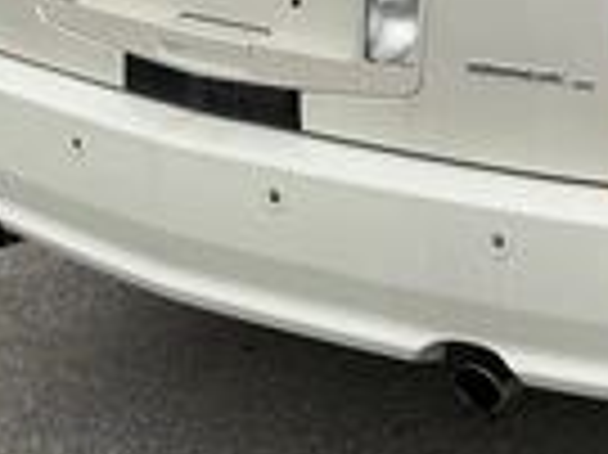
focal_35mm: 83
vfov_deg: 17.1
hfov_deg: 22.9
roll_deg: -1.8
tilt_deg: -7.8
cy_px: -58
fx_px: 1457
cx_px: 563
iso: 25
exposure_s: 1/1195
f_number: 1.8
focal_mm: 3
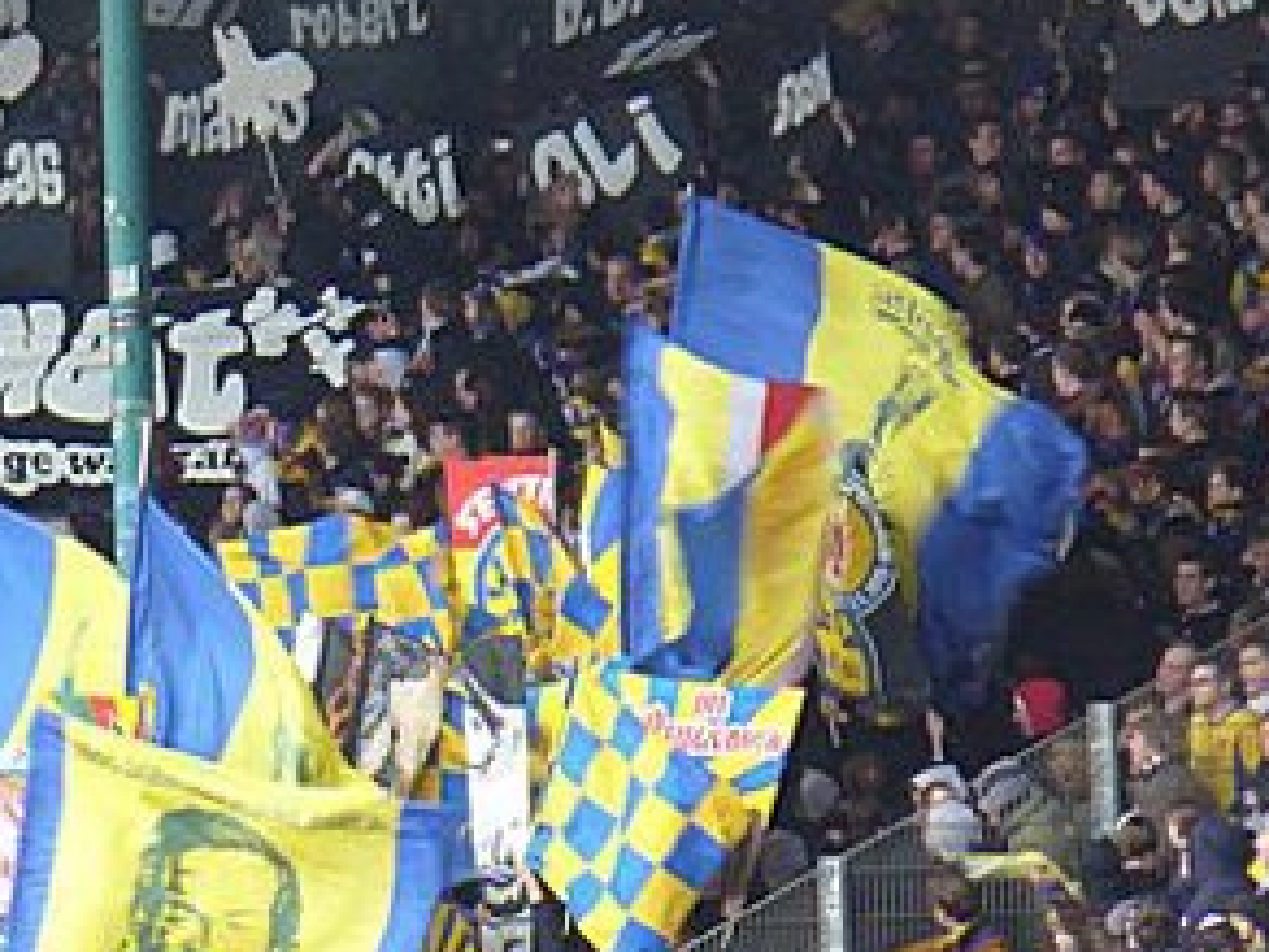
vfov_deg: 3.5
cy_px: 324
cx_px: 113
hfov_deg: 4.7
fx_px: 15360
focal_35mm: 419
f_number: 4.5
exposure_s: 1/30
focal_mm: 36.6
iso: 100
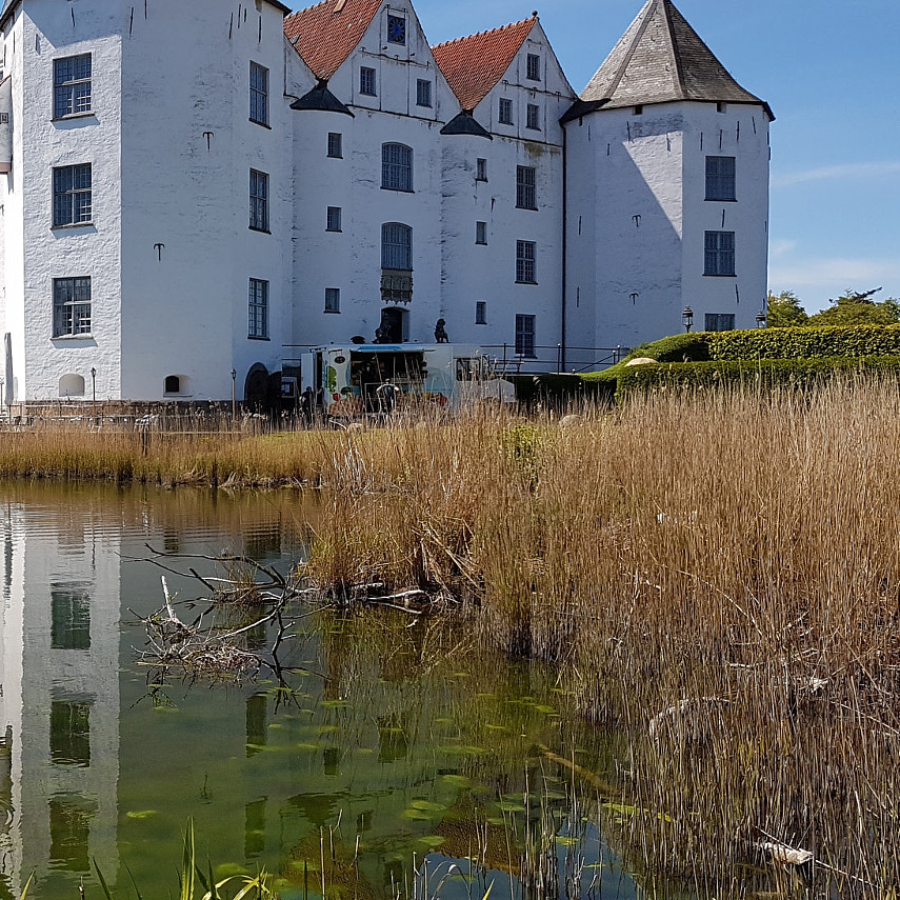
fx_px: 1265
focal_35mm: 43
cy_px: 364
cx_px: 60
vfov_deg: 39.0
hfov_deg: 36.3
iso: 40
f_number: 1.7
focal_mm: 4.2
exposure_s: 1/2160
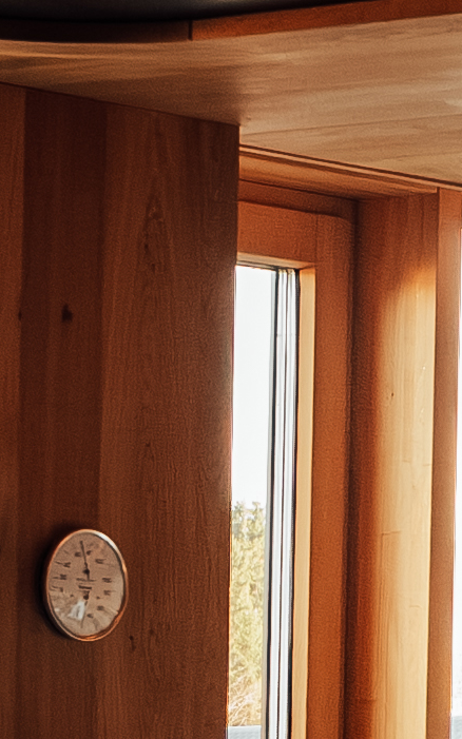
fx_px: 3627
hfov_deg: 7.2
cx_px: 619
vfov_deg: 11.5
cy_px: 812
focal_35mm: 180
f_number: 2.8
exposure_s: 1/125
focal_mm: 15
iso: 320
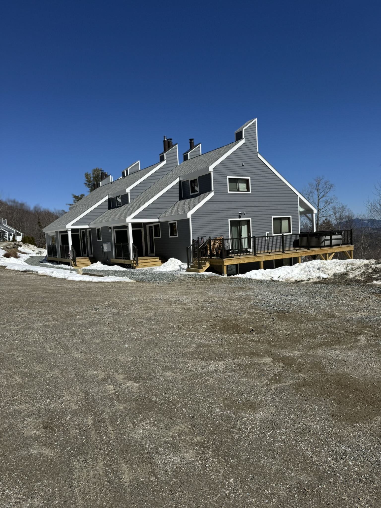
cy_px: 254
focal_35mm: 24
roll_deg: +3.1
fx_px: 352
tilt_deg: -3.0
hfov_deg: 56.8
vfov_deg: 71.6
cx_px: 190
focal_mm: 6.76
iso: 80
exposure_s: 1/9009
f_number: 1.78
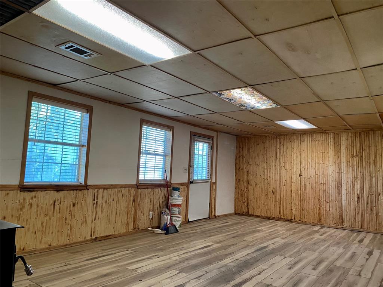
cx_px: 192
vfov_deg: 53.1
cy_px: 144
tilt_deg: +4.8
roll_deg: -3.0
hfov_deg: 67.3
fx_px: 288
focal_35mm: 26
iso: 250
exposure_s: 1/60
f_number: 1.8
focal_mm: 4.25
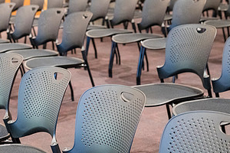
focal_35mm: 85
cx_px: 88
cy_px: 135
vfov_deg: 15.9
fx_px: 543
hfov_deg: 23.9
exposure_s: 1/200
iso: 4500
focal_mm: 44
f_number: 3.5
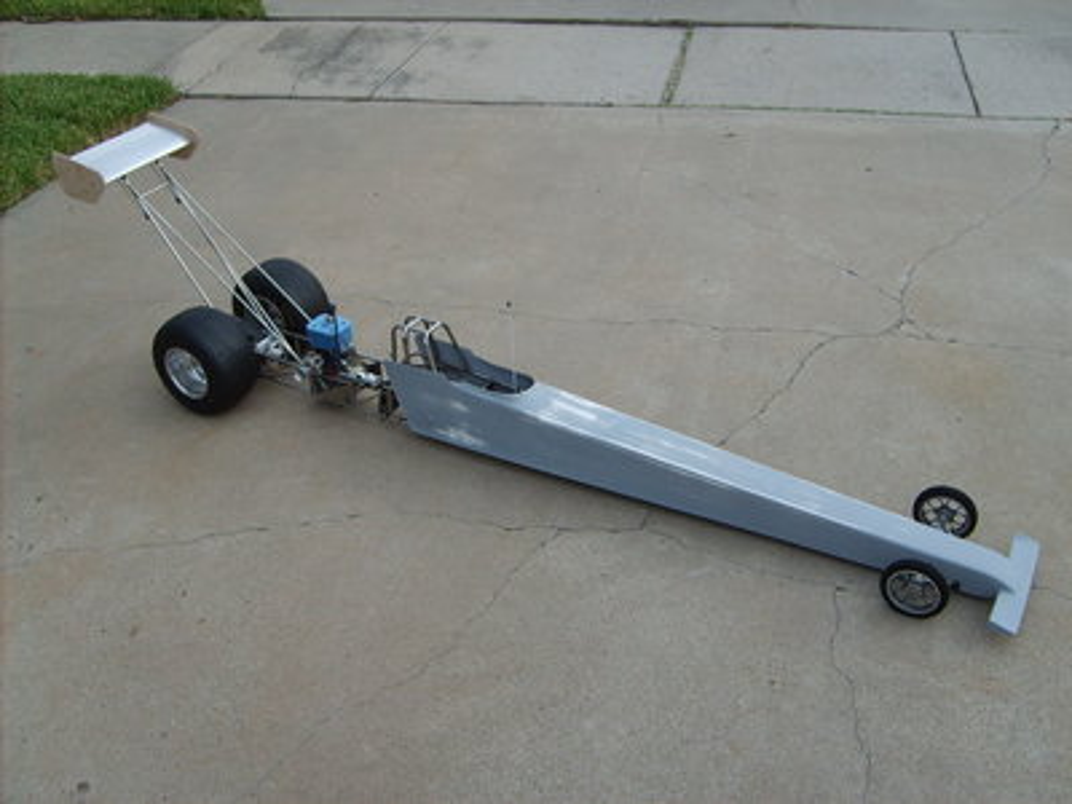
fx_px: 1084
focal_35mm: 35
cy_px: 402
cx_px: 536
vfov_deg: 40.7
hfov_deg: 52.6
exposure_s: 1/750
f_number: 2.8
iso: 50
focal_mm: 5.8
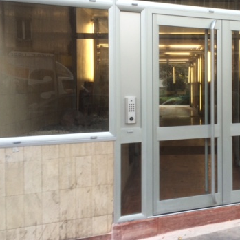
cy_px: 86
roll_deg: +0.3
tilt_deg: -1.0
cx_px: 188
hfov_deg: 35.0
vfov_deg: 35.8
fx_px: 369
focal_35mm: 47
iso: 40
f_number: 2.2
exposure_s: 1/60
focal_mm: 4.15
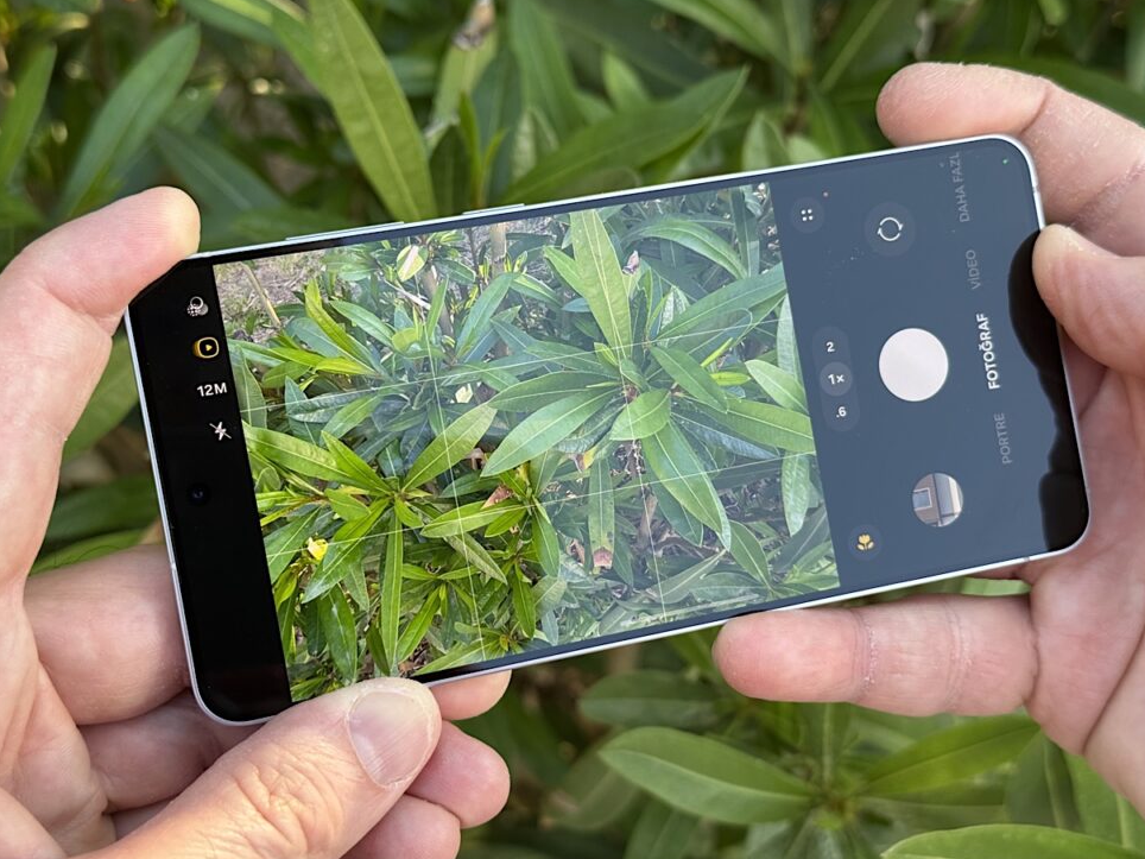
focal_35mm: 51
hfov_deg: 37.5
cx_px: 603
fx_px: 1687
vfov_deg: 28.6
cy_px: 431
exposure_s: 1/298
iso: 80
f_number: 1.78
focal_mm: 6.76
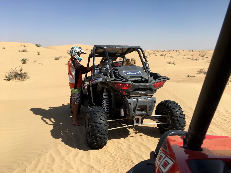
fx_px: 194
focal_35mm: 29
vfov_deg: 48.2
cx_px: 116
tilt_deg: -9.6
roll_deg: -0.3
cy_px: 86
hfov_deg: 61.7
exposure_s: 1/1789
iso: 25
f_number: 2.2
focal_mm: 4.15
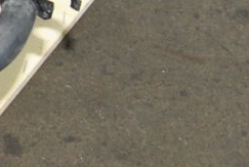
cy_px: -157
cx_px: -289
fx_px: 1781
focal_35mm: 257
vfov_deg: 5.3
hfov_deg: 7.6
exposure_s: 1/200
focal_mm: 26
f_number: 7.1
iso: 400
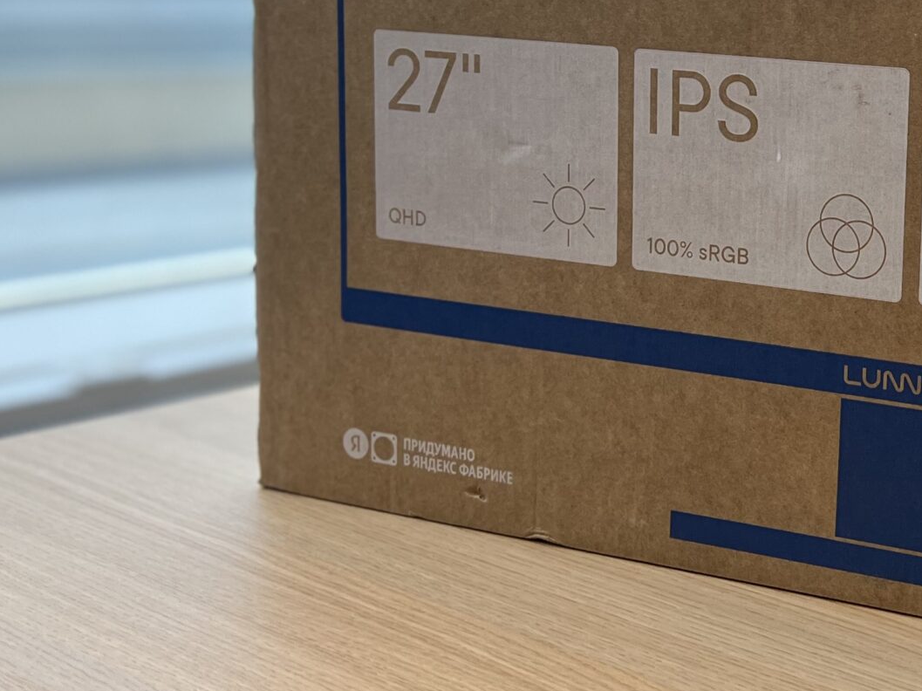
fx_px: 1677
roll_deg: -2.4
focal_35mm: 63
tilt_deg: -8.4
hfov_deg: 28.5
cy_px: 202
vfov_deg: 23.1
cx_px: 962
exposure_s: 1/100
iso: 64
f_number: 1.5
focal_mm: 5.7
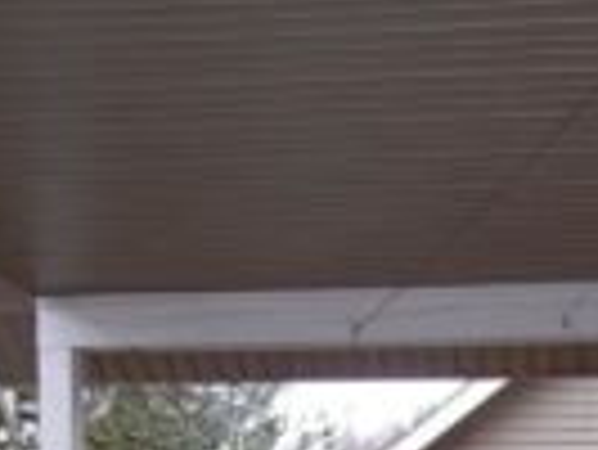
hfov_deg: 21.6
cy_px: 644
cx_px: 454
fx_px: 1556
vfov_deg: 15.4
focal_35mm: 90
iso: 200
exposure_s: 1/30
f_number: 3.5
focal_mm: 5.4
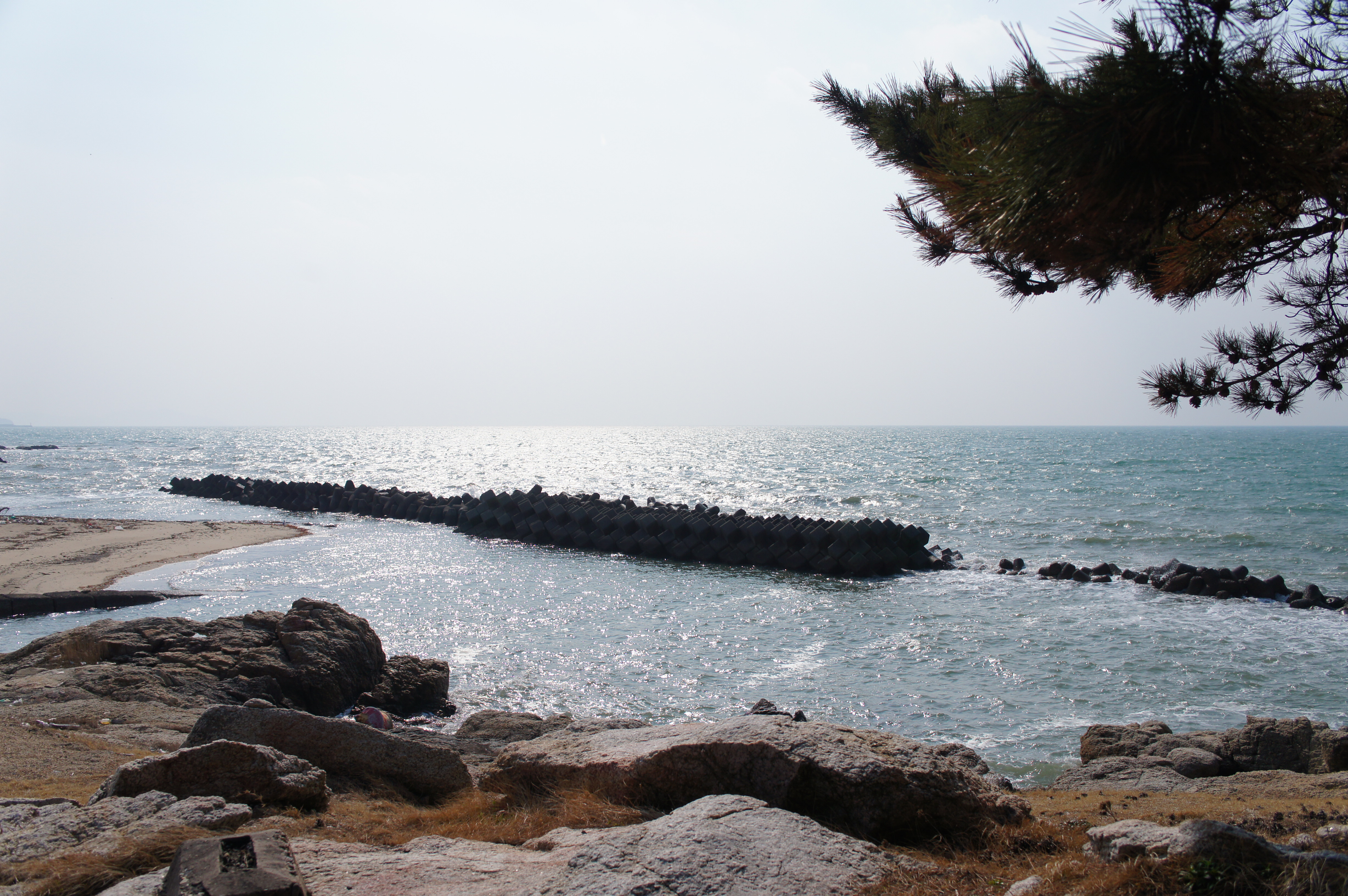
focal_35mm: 32
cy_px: 448
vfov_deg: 41.6
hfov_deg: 59.5
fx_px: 1178
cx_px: 674
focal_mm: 21
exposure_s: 1/4000
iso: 200
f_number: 4.5
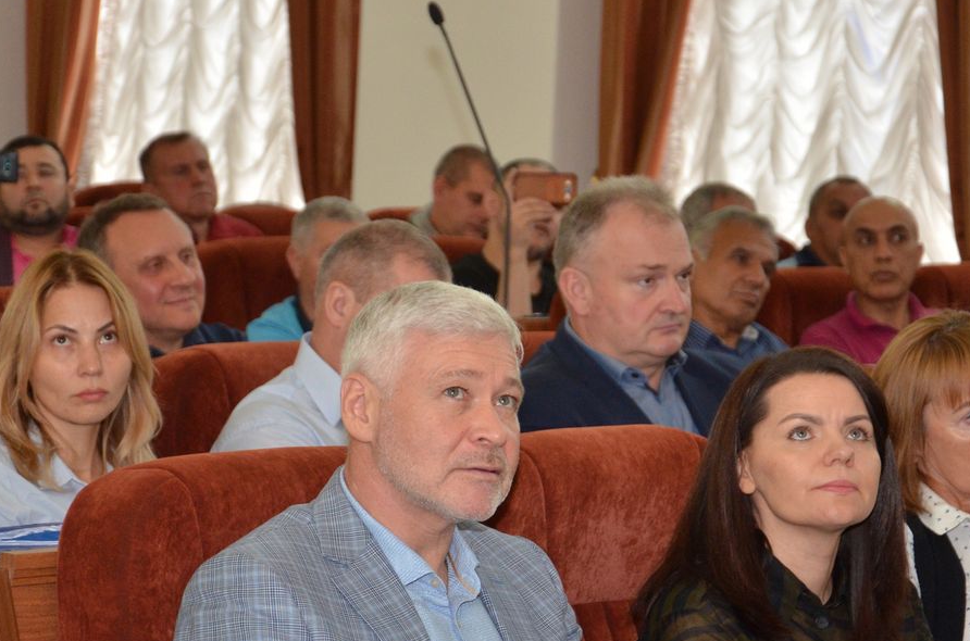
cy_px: 396
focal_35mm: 146
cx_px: 476
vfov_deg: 9.3
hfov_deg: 14.1
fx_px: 3924
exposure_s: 1/250
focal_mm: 62
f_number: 5.3
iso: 1000
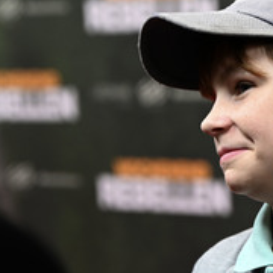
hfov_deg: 6.3
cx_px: 237
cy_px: 188
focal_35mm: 277
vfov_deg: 6.3
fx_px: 2472
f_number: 6.3
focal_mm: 130
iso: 1000
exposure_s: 1/200
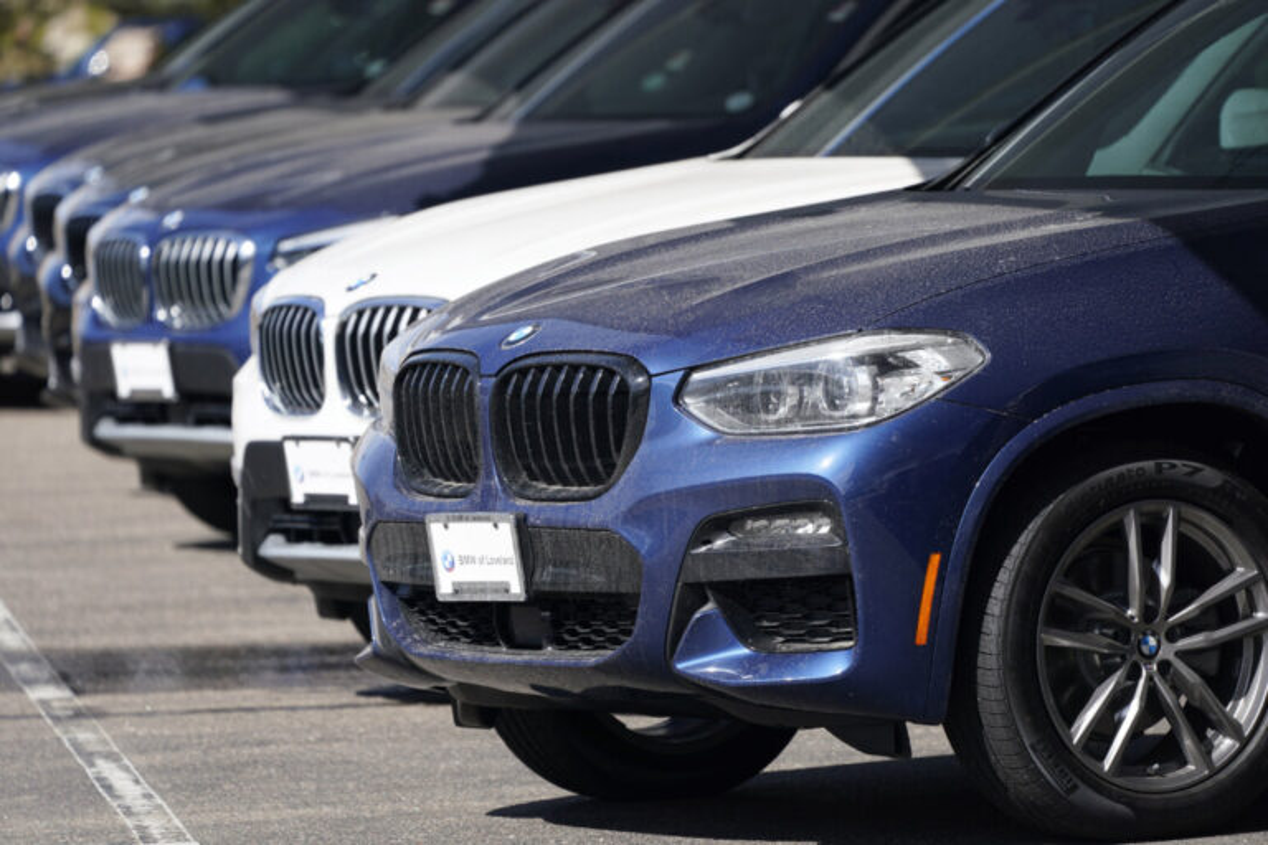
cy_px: 422
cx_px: 634
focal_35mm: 303
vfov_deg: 4.5
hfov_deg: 6.8
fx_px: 10671
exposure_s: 1/800
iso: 200
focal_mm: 303
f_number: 5.6
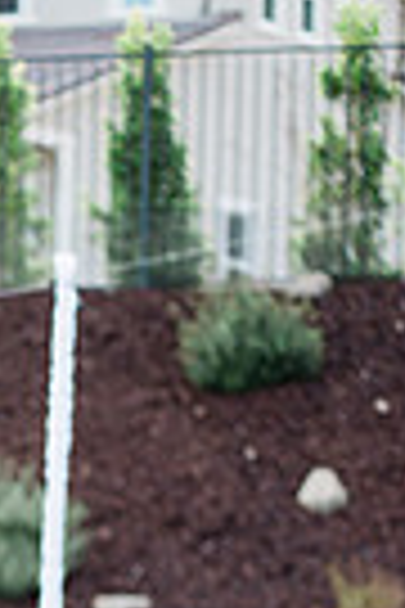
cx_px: -243
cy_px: 964
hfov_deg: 4.8
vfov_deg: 7.1
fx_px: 4792
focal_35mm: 284
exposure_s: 1/640
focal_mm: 85
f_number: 2.2
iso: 160
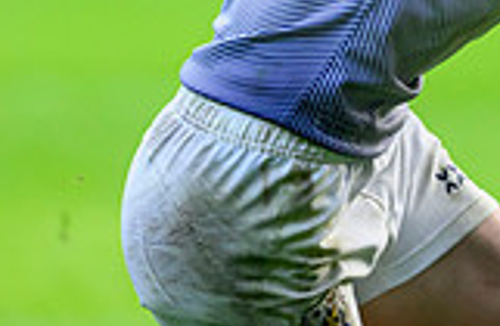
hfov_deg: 1.3
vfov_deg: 0.8
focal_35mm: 1646
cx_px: 761
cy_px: -87
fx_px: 22708
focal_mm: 400
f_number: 3.5
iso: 1600
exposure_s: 1/2000
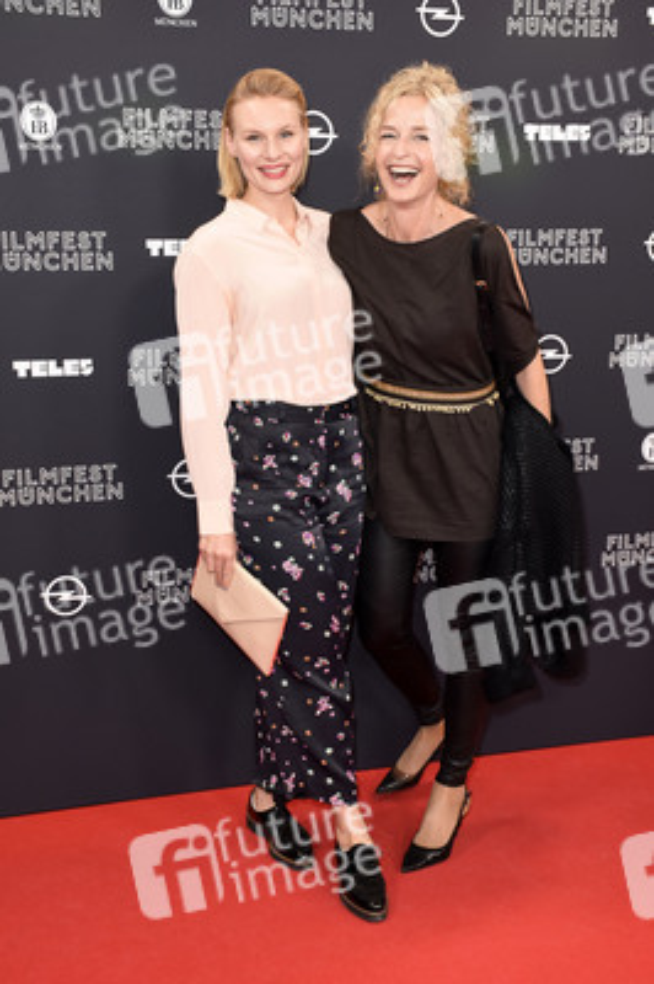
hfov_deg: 29.8
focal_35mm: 45
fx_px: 1228
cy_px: 492
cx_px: 327
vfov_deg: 43.6
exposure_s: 1/60
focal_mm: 30
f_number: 6.3
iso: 400
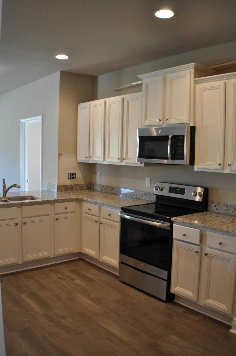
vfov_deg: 46.5
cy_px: 178
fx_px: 414
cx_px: 118
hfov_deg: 31.8
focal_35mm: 42
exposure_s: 1/13
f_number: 4.2
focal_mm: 28
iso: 200
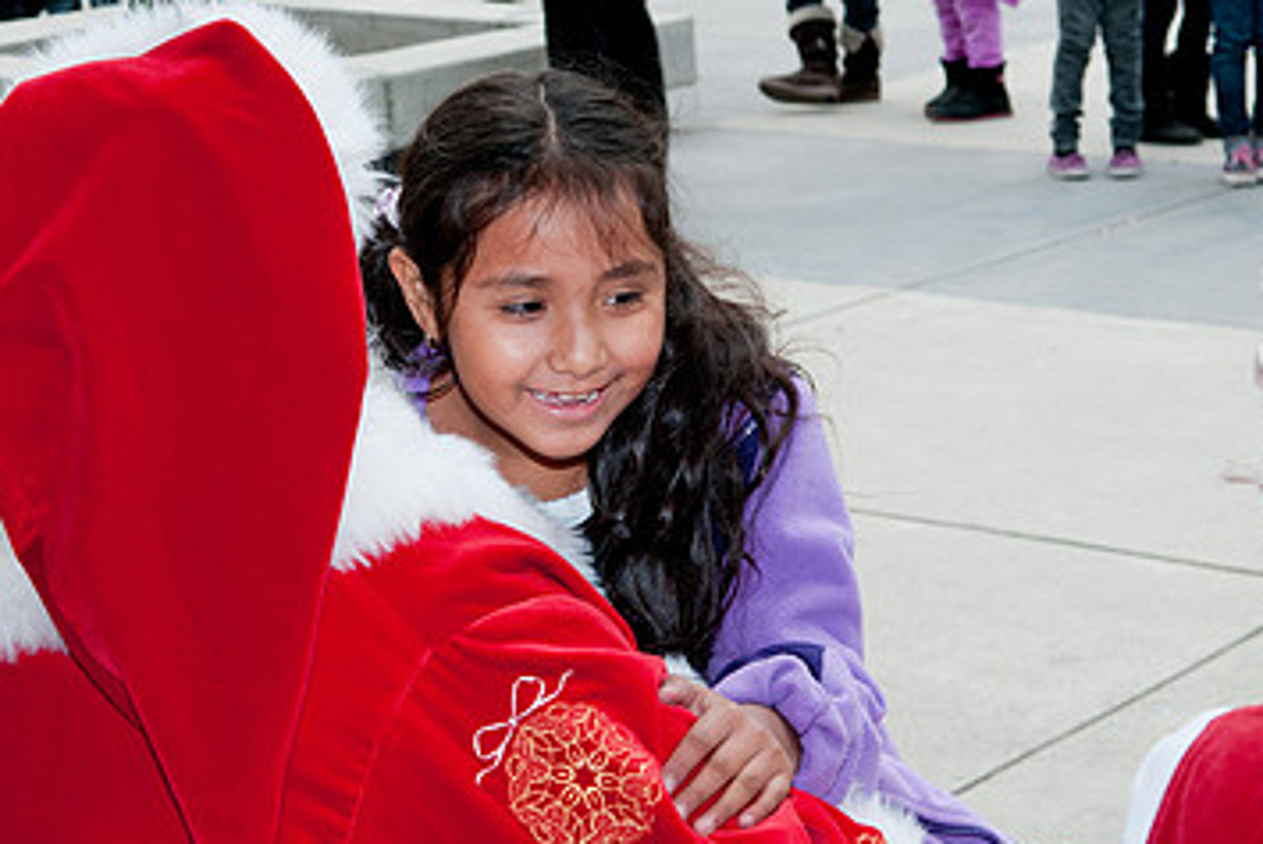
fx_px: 3264
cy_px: 458
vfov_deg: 14.7
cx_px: 413
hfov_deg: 21.8
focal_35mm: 93
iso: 320
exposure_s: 1/160
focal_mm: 38
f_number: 6.3
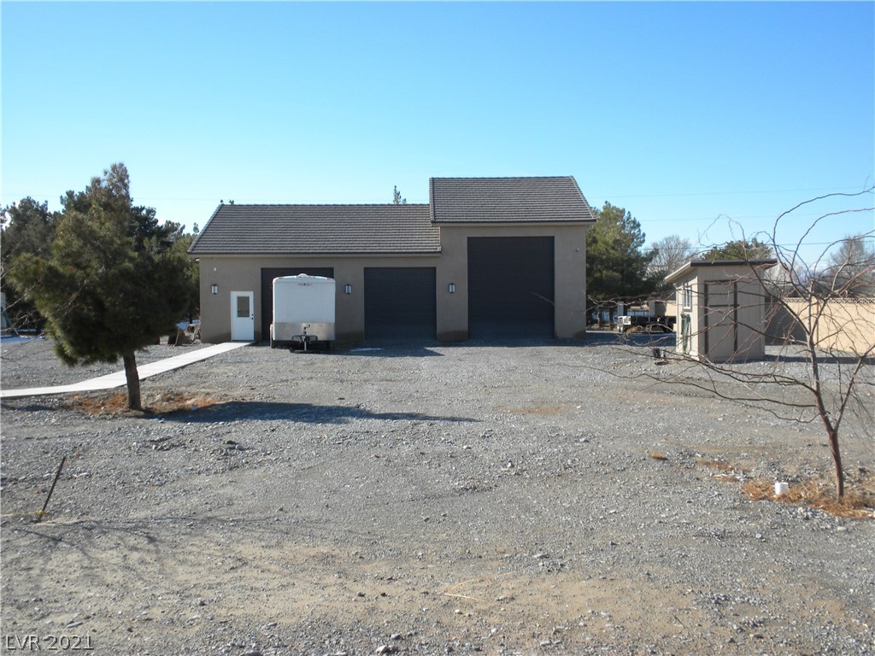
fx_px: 935
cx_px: 438
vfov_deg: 38.7
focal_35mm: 37
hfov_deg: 50.1
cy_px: 328
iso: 90
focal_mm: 6.6
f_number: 10
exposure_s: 1/122
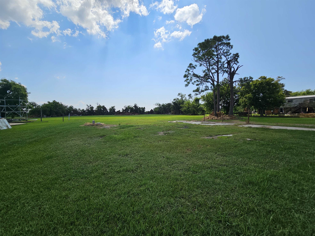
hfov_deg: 106.2
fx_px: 118
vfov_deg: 89.9
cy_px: 118
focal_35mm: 13
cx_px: 158
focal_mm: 2.2
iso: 50
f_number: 2.2
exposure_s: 1/3050
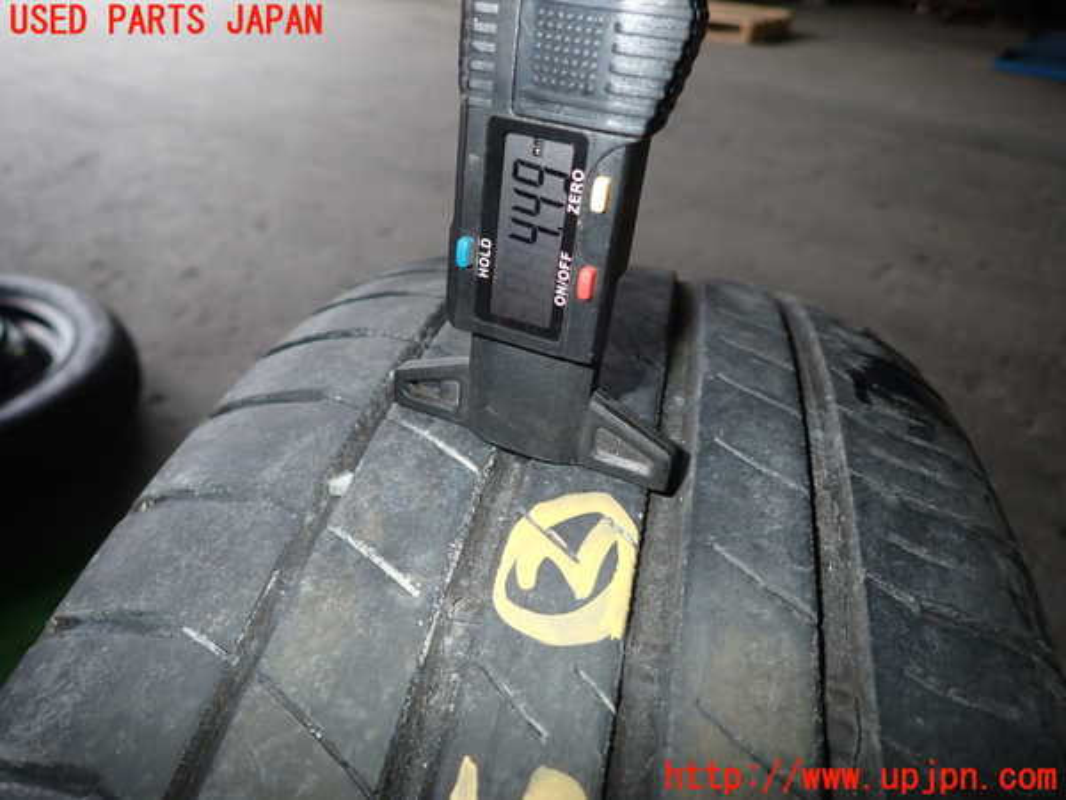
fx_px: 770
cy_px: 400
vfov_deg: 54.9
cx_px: 533
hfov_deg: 69.4
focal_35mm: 25
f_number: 5.6
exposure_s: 1/30
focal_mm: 4.5
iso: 200
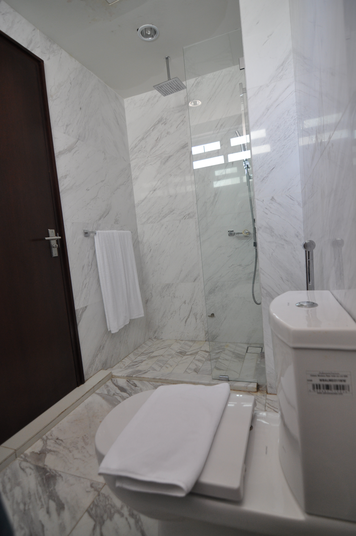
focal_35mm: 18
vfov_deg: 90.1
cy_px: 268
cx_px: 178
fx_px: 268
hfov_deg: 67.2
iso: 500
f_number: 2.8
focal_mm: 12
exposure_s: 1/50
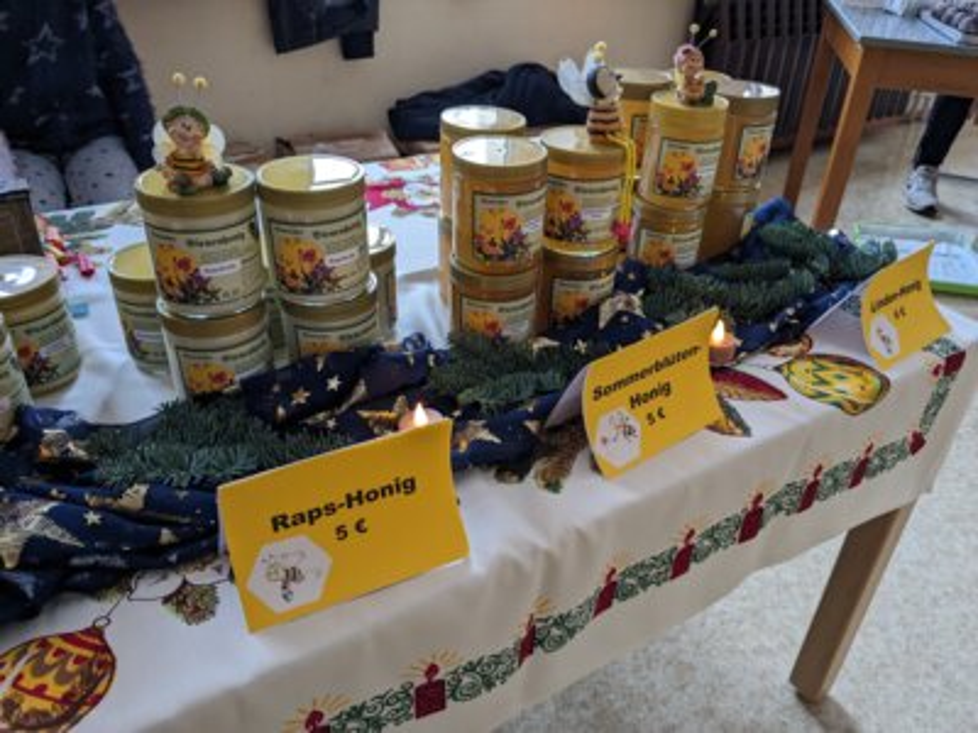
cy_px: 366
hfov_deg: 65.3
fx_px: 763
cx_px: 489
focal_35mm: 27
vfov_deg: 51.4
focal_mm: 4.38
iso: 229
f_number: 1.73
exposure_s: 1/50
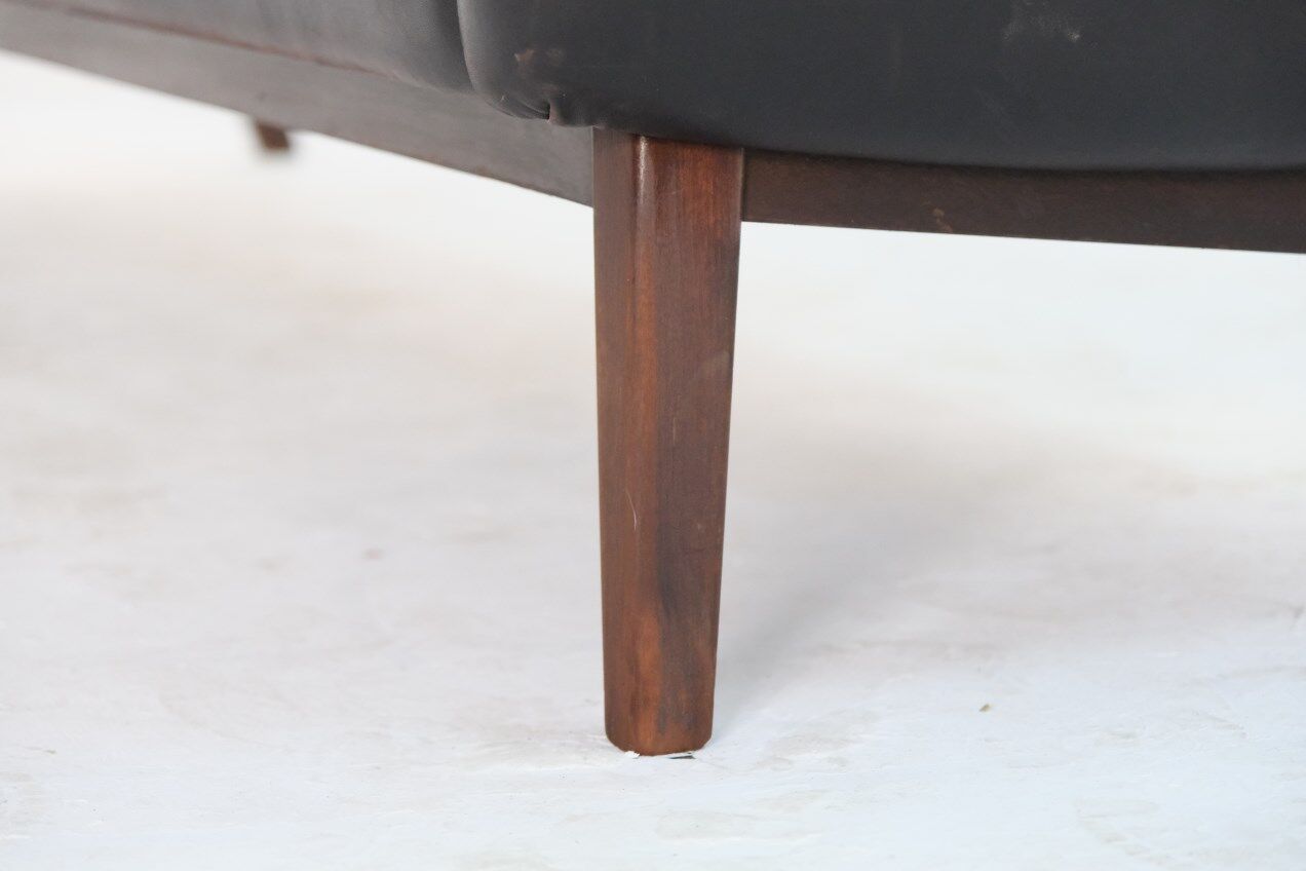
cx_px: 653
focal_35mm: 120
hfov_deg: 17.1
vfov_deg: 11.4
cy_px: 436
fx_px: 4353
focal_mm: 80
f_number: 4
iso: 6400
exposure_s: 1/120
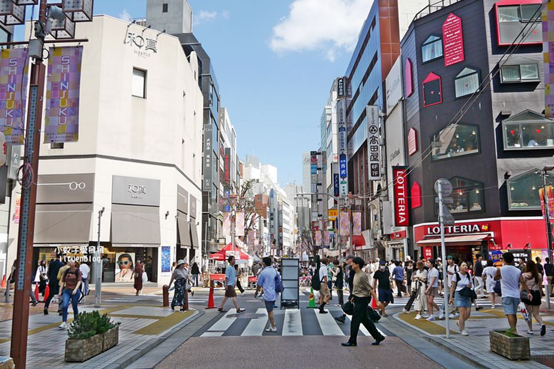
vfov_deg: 43.6
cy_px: 190
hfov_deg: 61.9
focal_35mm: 30
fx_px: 462
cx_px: 272
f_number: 4.5
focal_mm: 14
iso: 200
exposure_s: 1/800
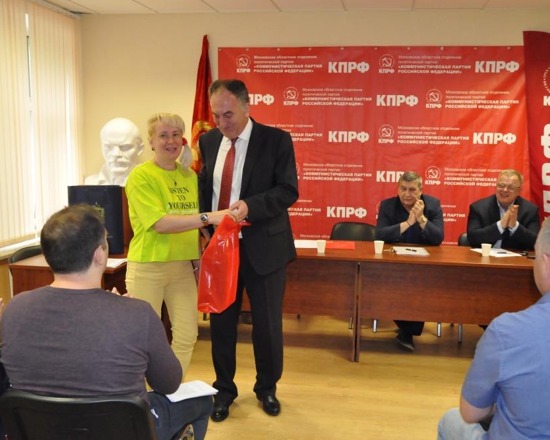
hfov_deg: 47.9
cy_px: 218
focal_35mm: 38
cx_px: 299
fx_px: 618
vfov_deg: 39.2
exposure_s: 1/80
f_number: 5.6
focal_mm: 22
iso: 3200
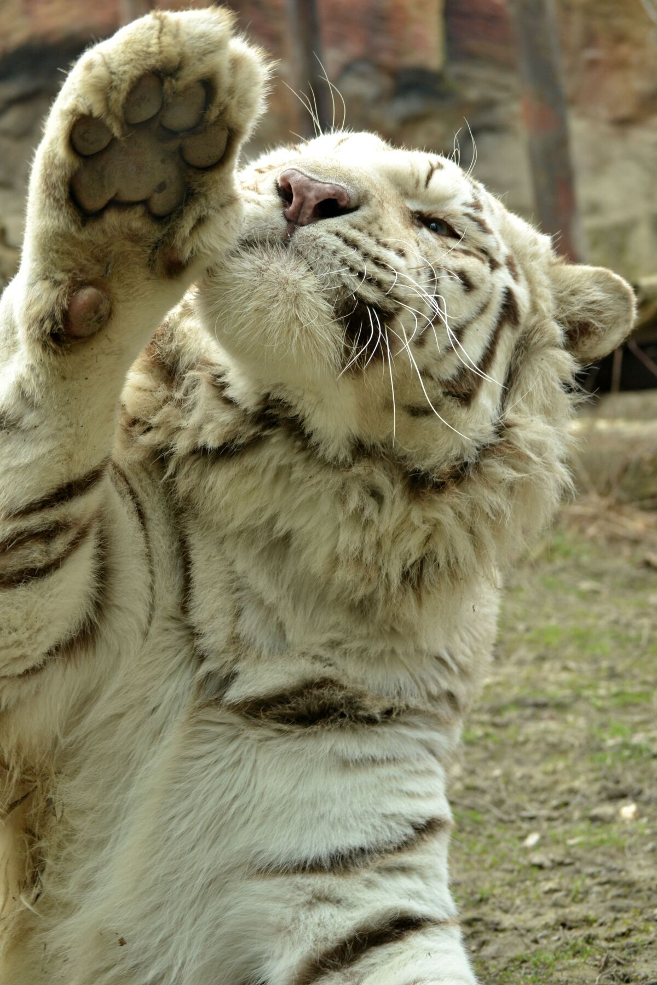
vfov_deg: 24.6
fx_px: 2258
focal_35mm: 82
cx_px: 328
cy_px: 492
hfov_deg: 16.6
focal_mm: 55
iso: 400
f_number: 6.3
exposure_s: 1/160
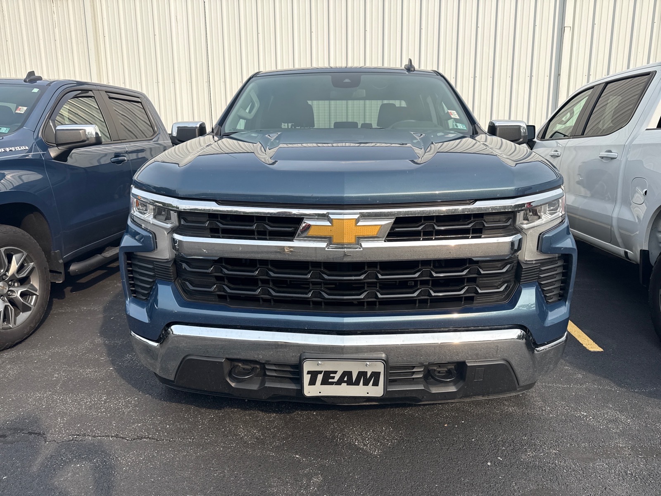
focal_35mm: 24
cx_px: 330
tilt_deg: -10.5
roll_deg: +0.4
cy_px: 248
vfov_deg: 56.8
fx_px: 458
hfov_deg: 71.6
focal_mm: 6.76
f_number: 1.78
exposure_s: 1/2445
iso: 80
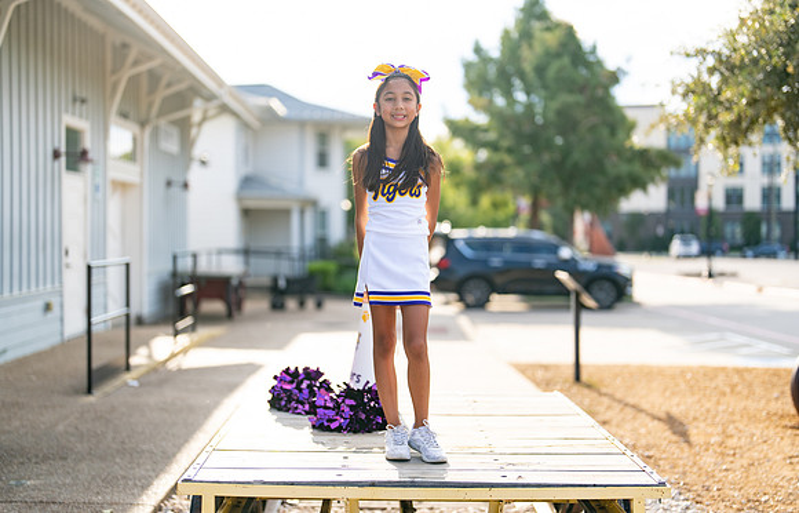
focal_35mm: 51
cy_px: 256
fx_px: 1109
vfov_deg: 26.0
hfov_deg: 39.6
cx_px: 400
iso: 100
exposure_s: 1/1600
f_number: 1.2
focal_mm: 50
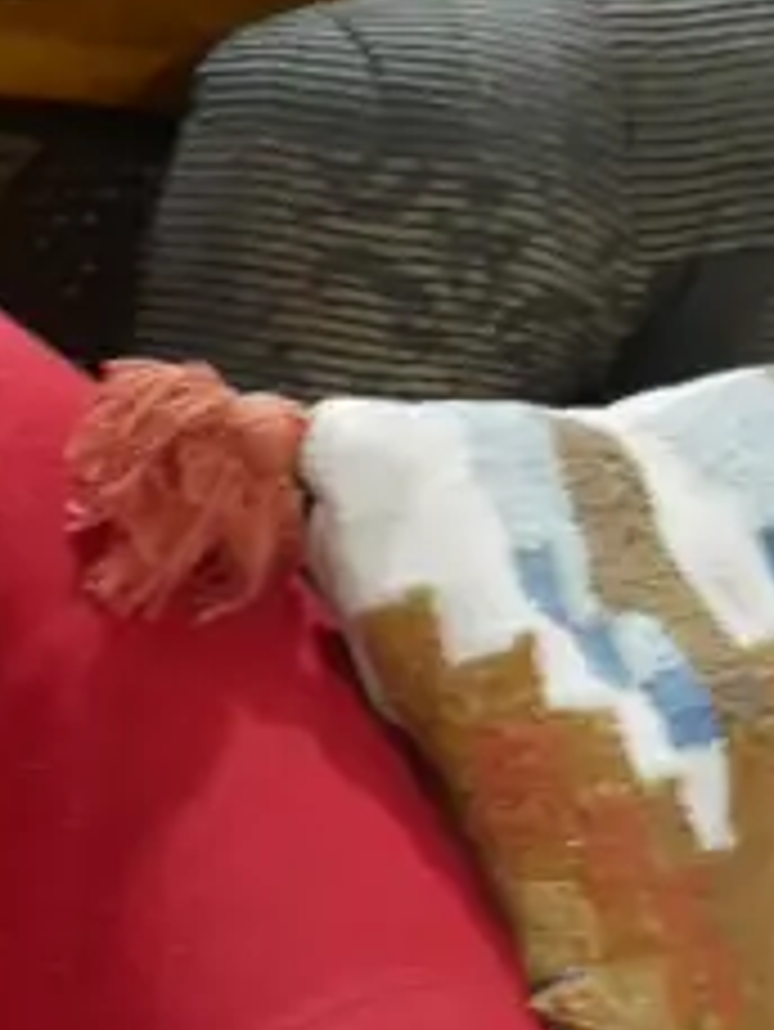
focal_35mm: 134
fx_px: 3991
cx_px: -909
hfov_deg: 10.0
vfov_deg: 14.5
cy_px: 1030
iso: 800
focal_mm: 15
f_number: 3.6
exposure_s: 1/60
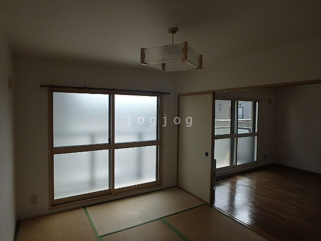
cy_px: 120
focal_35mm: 21
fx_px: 195
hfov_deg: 79.0
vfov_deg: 63.4
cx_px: 160
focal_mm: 3.7
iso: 125
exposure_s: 1/200
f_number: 3.5
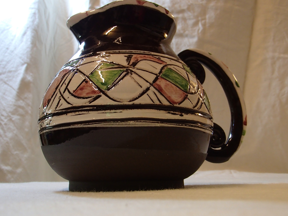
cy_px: 108
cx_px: 144
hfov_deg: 56.8
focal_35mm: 32
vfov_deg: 44.2
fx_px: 266
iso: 320
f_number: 4.2
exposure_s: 1/30
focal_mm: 5.72
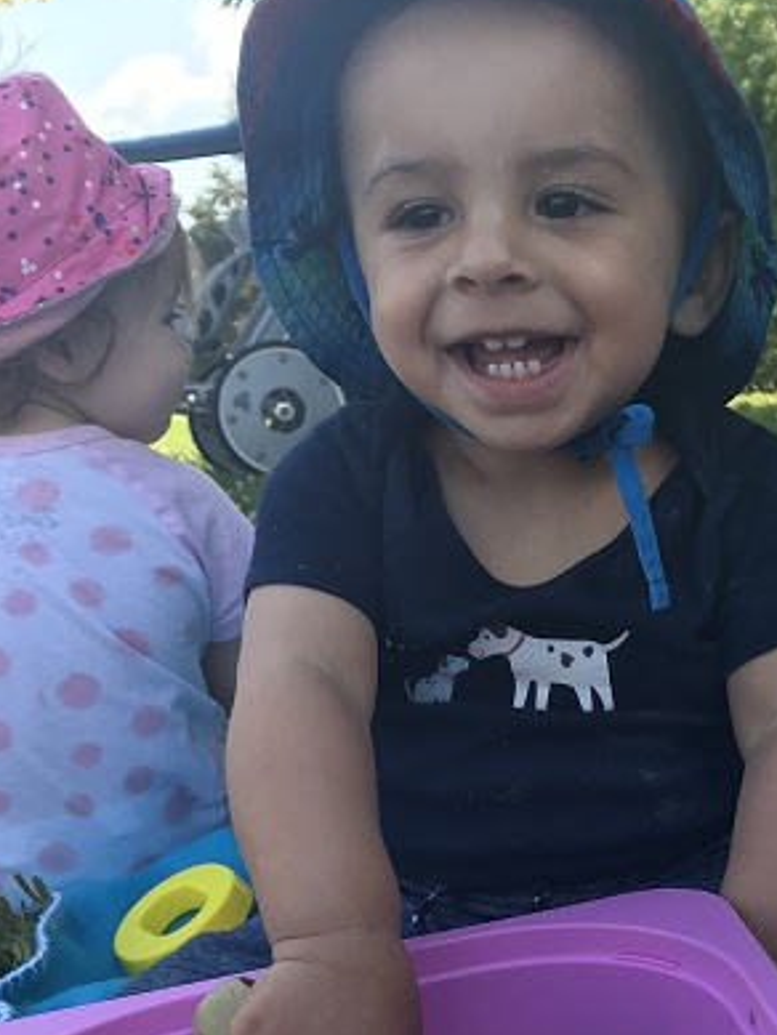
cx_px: 644
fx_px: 1436
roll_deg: +4.1
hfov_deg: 29.5
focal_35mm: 48
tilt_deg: -12.5
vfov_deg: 38.7
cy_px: 761
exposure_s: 1/363
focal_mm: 3.99
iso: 20
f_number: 1.8
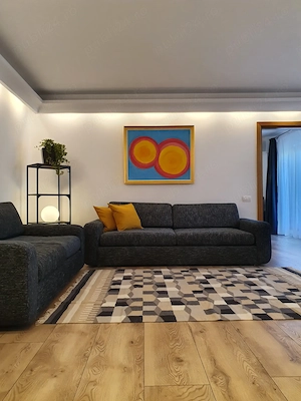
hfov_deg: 53.1
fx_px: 301
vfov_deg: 67.3
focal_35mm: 26
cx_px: 150
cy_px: 200
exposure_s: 1/100
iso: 250
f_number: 2.4
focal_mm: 4.32
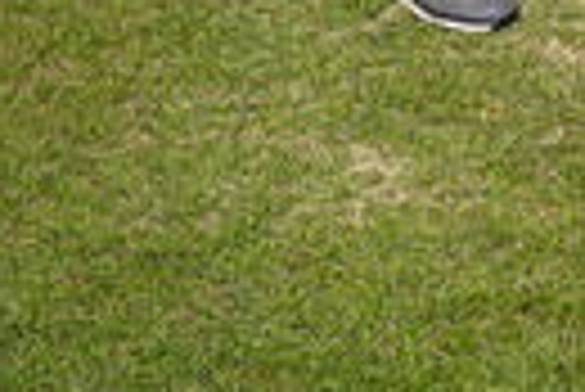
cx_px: 657
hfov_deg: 12.4
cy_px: -613
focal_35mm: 163
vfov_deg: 7.7
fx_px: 2652
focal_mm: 47
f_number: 9
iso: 160
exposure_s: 1/250
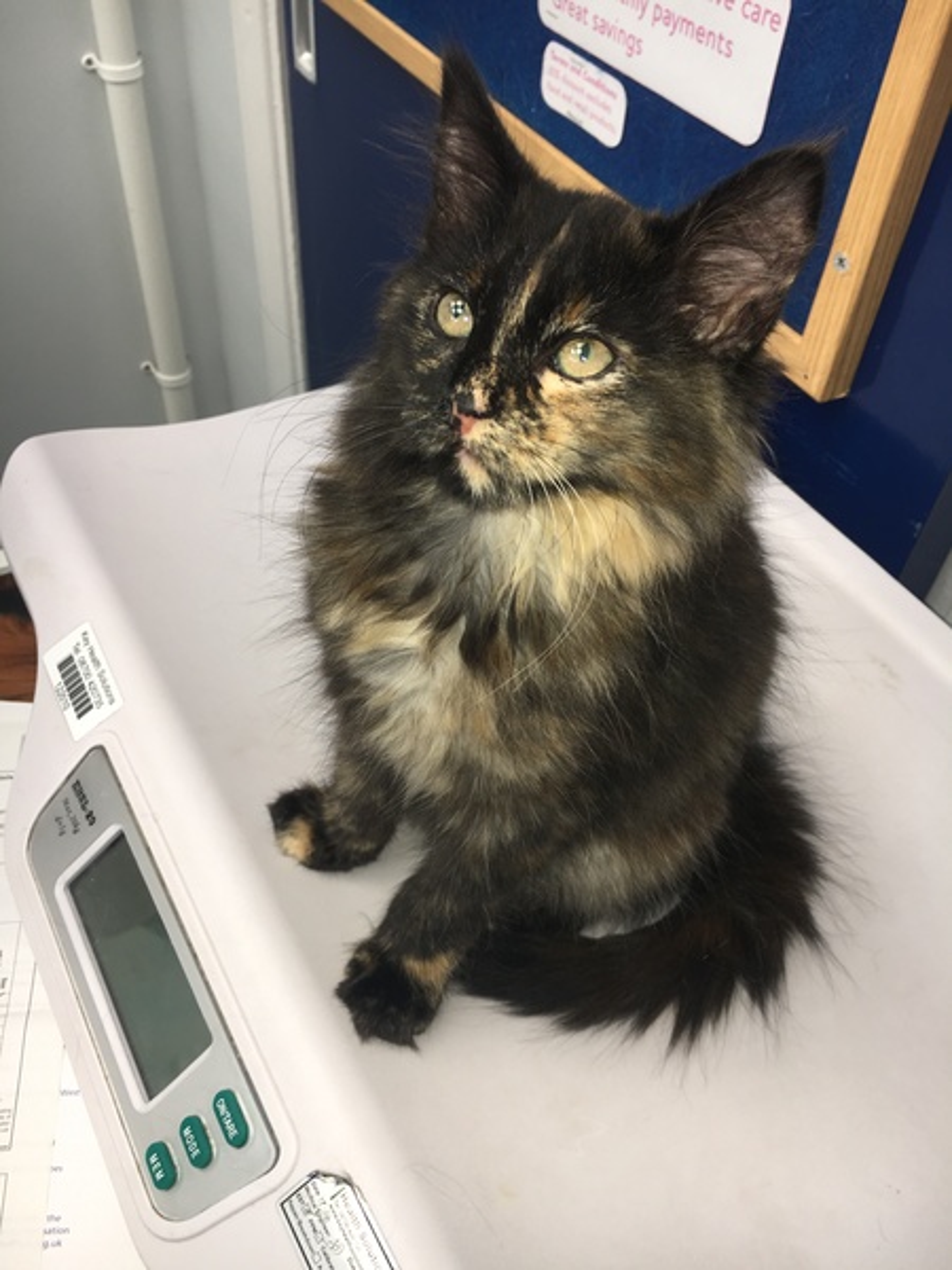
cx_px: 476
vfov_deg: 61.7
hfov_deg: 48.2
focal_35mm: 29
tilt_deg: -45.5
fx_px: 1063
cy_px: 635
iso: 25
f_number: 2.2
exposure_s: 1/63
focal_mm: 4.15
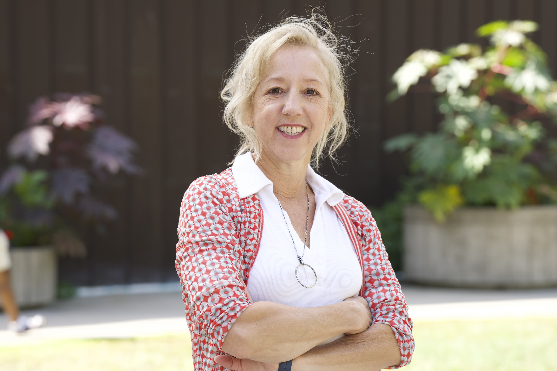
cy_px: 186
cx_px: 278
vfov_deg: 13.6
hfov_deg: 20.2
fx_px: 1563
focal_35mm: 101
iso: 160
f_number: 5
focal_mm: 101
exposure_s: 1/125
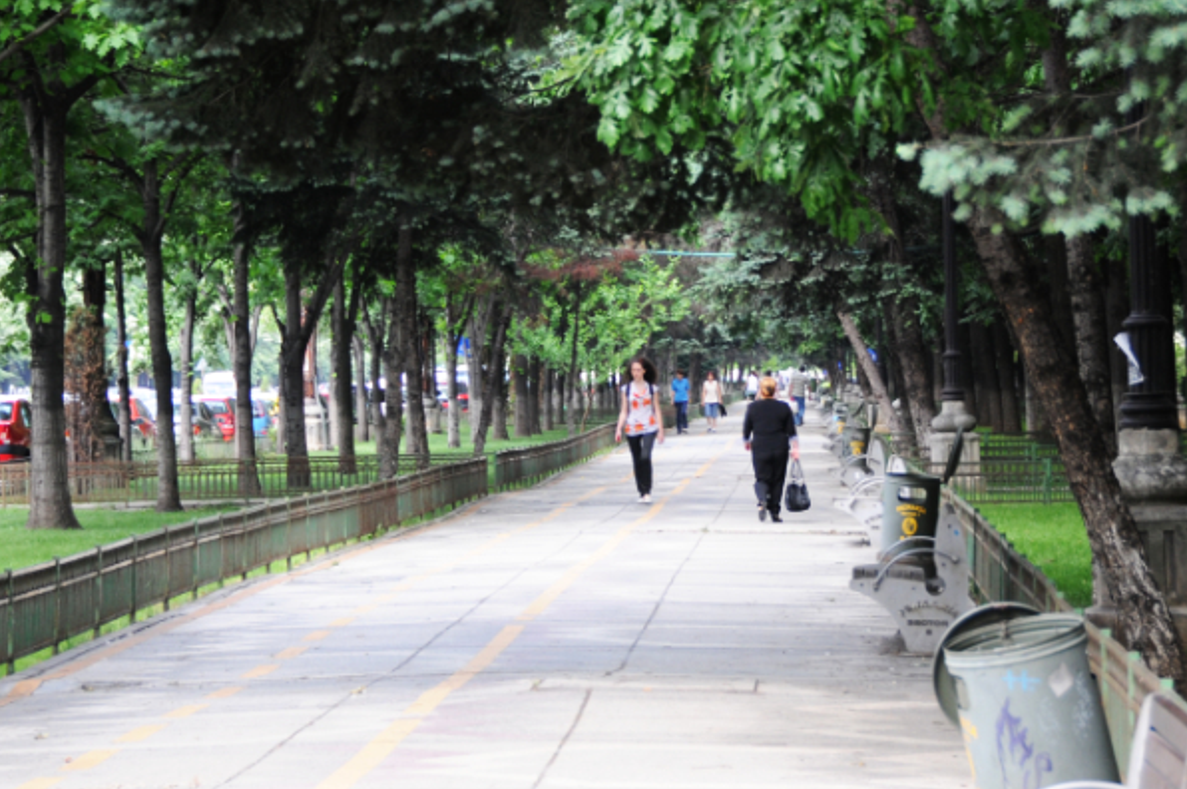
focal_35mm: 151
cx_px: 699
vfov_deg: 9.1
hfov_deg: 13.6
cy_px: 341
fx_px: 4973
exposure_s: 1/125
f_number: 5
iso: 320
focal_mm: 60
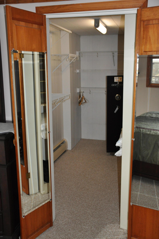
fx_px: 249
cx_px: 80
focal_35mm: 38
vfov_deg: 51.3
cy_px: 120
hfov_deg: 35.4
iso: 800
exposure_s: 1/60
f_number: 4
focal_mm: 25
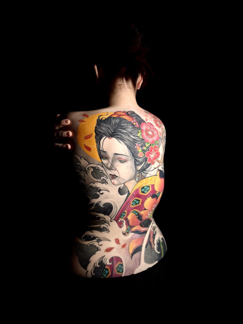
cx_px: 122
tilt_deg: -7.2
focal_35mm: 24
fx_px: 225
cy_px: 162
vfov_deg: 71.6
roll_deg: -3.0
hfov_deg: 56.8
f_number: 1.78
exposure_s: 1/60
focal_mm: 6.76
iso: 250
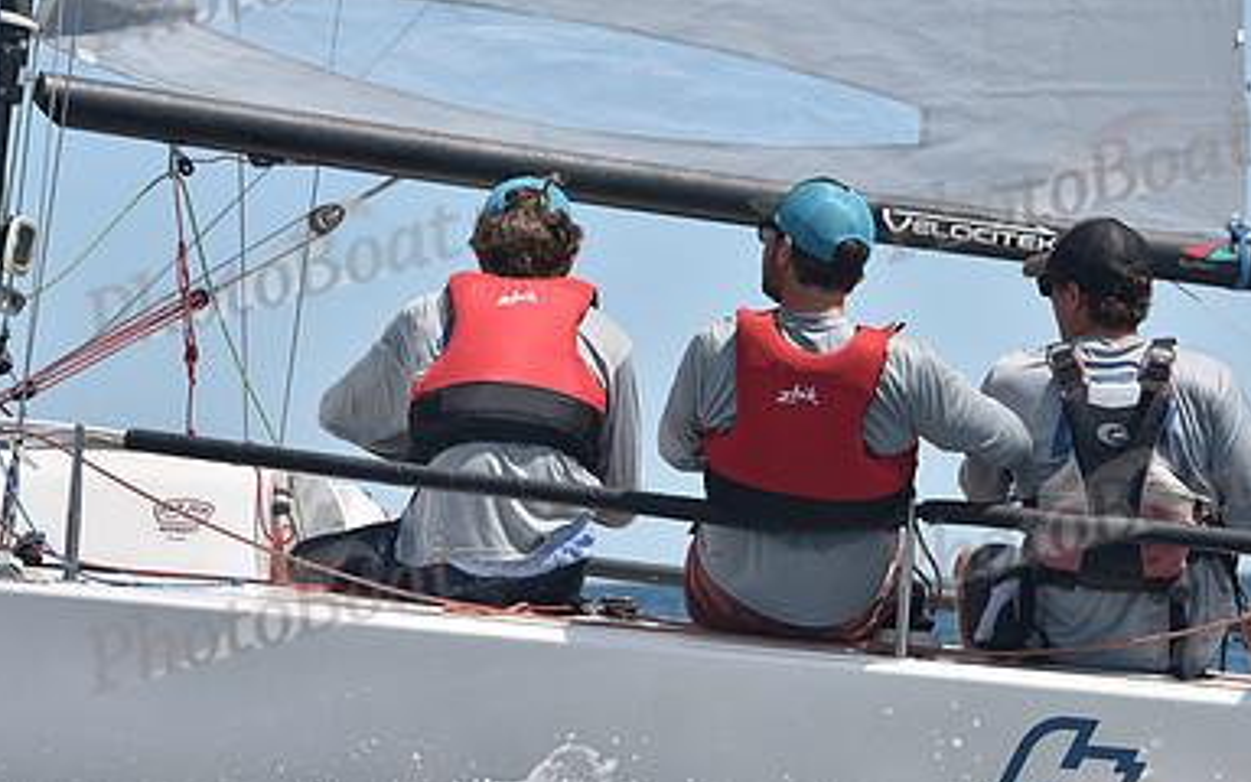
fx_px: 8933
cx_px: 717
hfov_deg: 8.0
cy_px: 393
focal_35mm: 262
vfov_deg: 5.0
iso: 320
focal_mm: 170
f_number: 7.1
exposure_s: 1/800
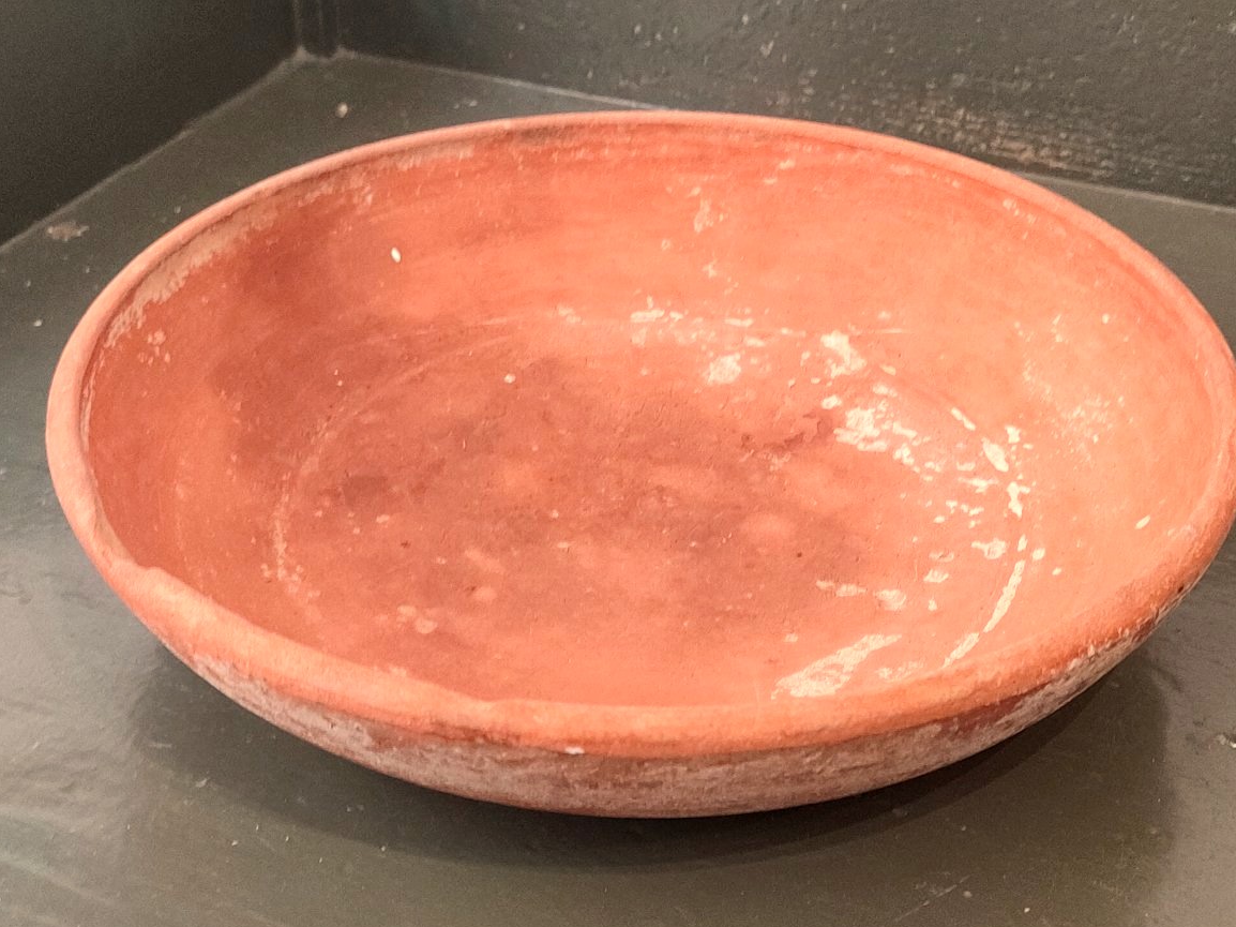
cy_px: 464
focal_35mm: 26
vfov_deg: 53.0
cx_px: 636
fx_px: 928
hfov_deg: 67.3
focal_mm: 6.04
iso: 459
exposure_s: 1/33
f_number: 1.9
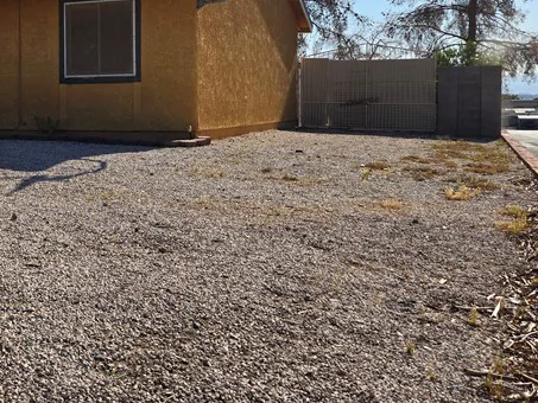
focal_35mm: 52
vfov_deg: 27.7
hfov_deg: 34.6
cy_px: 110
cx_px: 49
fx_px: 808
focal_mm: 5.4
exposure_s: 1/2664
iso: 25
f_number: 1.8
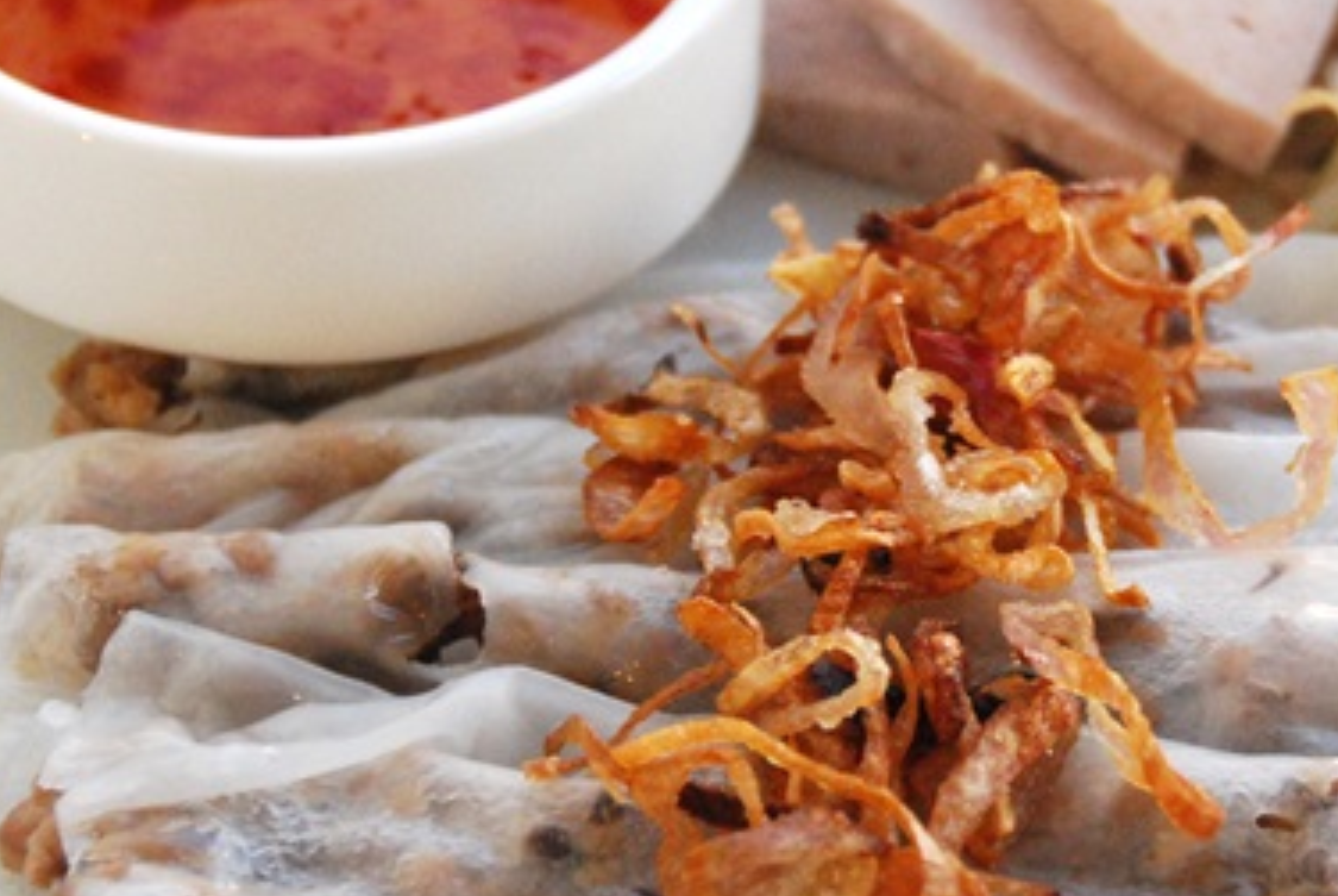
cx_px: 967
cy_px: 414
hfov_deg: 9.9
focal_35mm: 208
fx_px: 7742
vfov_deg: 6.6
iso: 1600
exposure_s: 1/50
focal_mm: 65
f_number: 5
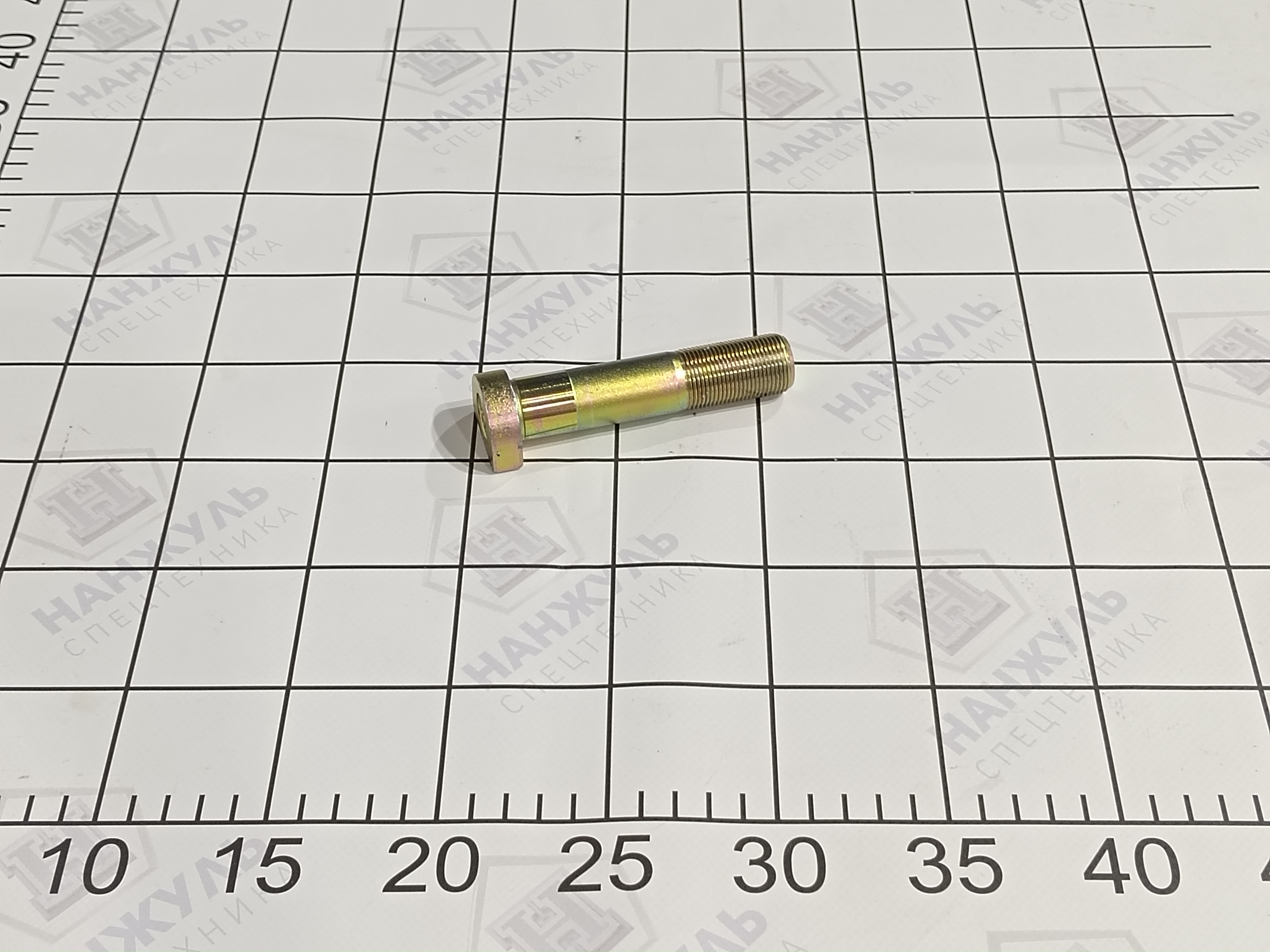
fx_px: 1981
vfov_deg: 27.0
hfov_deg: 35.5
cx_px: 635
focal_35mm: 54
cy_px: 476
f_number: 1.9
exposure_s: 1/50
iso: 412
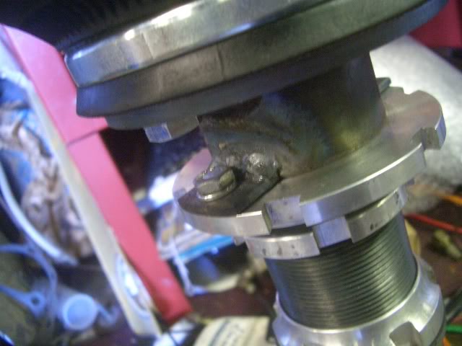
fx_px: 467
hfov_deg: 52.6
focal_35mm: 35
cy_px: 173
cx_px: 231
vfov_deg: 40.7
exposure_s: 1/10
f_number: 2.6
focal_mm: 5.8
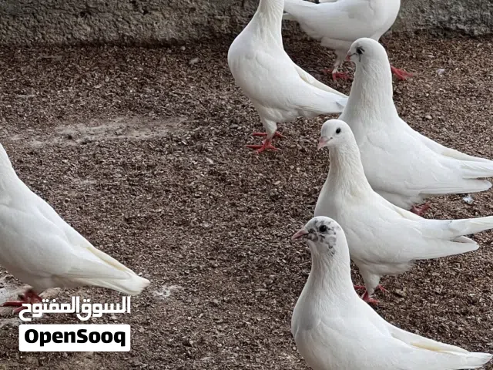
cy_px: 185
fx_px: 1097
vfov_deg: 19.1
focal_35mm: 77
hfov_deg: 25.3
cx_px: 246
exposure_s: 1/99
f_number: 2.8
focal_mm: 9
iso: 80
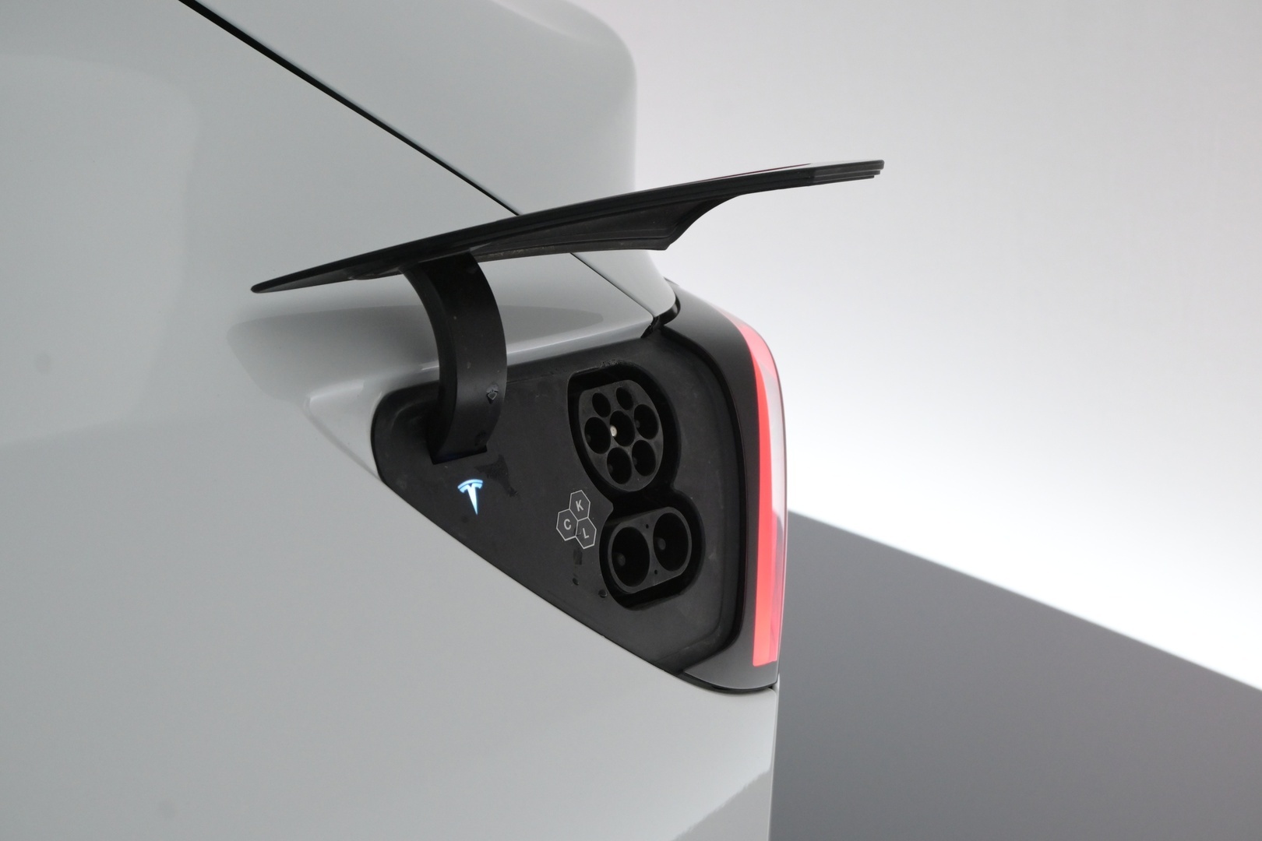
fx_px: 1998
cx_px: 631
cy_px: 420
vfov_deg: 23.8
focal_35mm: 57
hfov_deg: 35.1
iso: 2500
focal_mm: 38
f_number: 7.1
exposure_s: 1/200
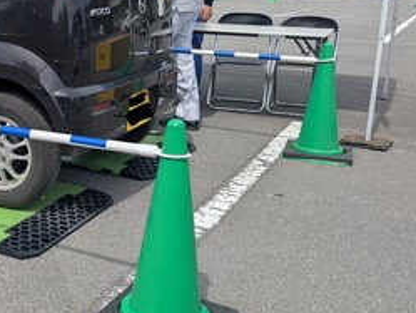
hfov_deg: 30.3
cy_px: 105
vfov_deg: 26.0
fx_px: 673
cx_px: -57
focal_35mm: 56
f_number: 1.68
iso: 19
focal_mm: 6.9
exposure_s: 1/1073
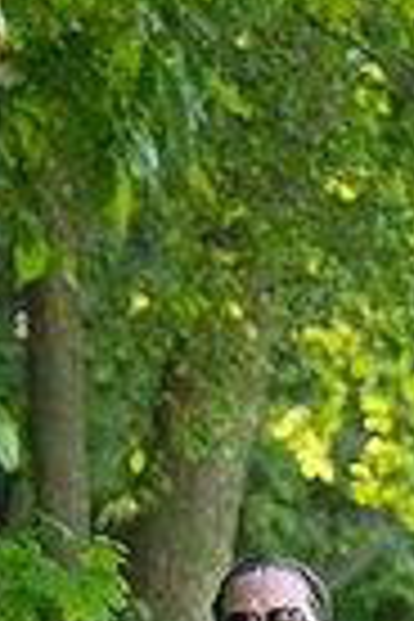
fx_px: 14765
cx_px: 236
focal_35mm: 856
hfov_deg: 1.6
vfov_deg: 2.4
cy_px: 986
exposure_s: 1/1600
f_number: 5.6
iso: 4000
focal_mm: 175
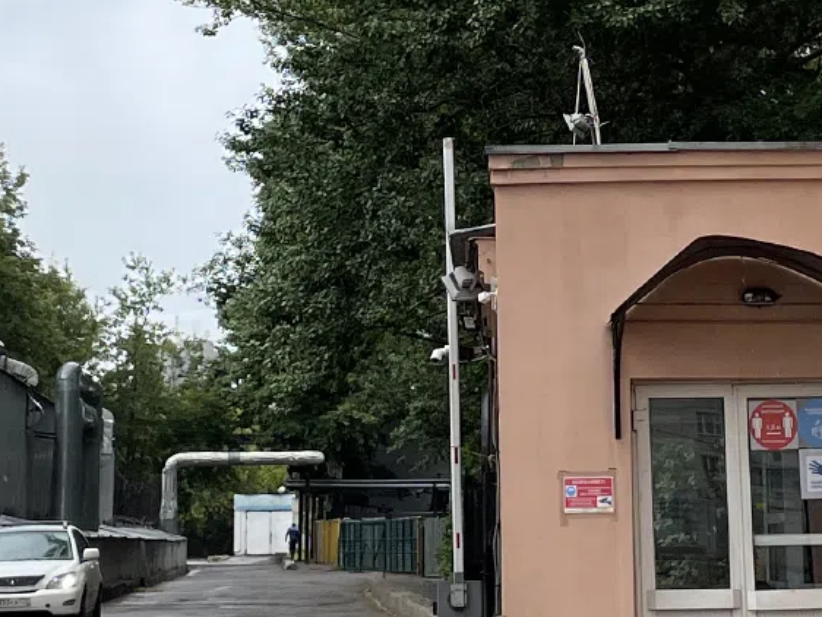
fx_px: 2637
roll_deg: -1.2
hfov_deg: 17.7
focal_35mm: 111
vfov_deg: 13.3
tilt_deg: +12.3
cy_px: 86
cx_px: 519
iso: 32
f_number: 1.6
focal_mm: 4.2
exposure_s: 1/1319
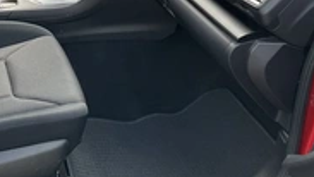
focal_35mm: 69
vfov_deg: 17.3
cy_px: 21
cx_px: 79
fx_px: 575
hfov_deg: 30.1
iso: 25
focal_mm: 3
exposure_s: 1/172
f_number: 1.8
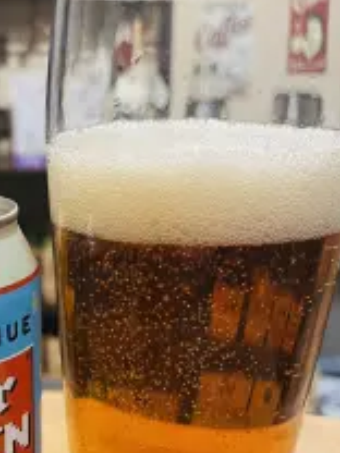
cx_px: 39
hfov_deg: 28.1
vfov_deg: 36.5
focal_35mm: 50
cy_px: 381
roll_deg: +2.5
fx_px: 655
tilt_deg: -23.9
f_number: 1.6
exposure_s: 1/60
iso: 500
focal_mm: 5.1
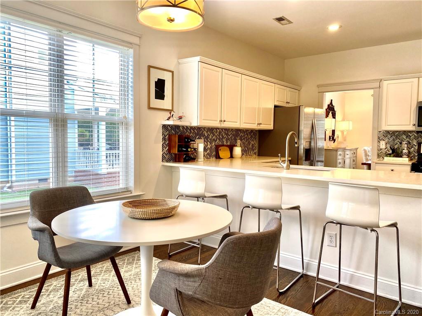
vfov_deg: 53.1
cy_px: 158
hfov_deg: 67.3
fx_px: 317
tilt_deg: -3.2
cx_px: 211
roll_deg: -1.2
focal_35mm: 26
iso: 40
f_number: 1.8
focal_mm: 4.25
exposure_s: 1/120
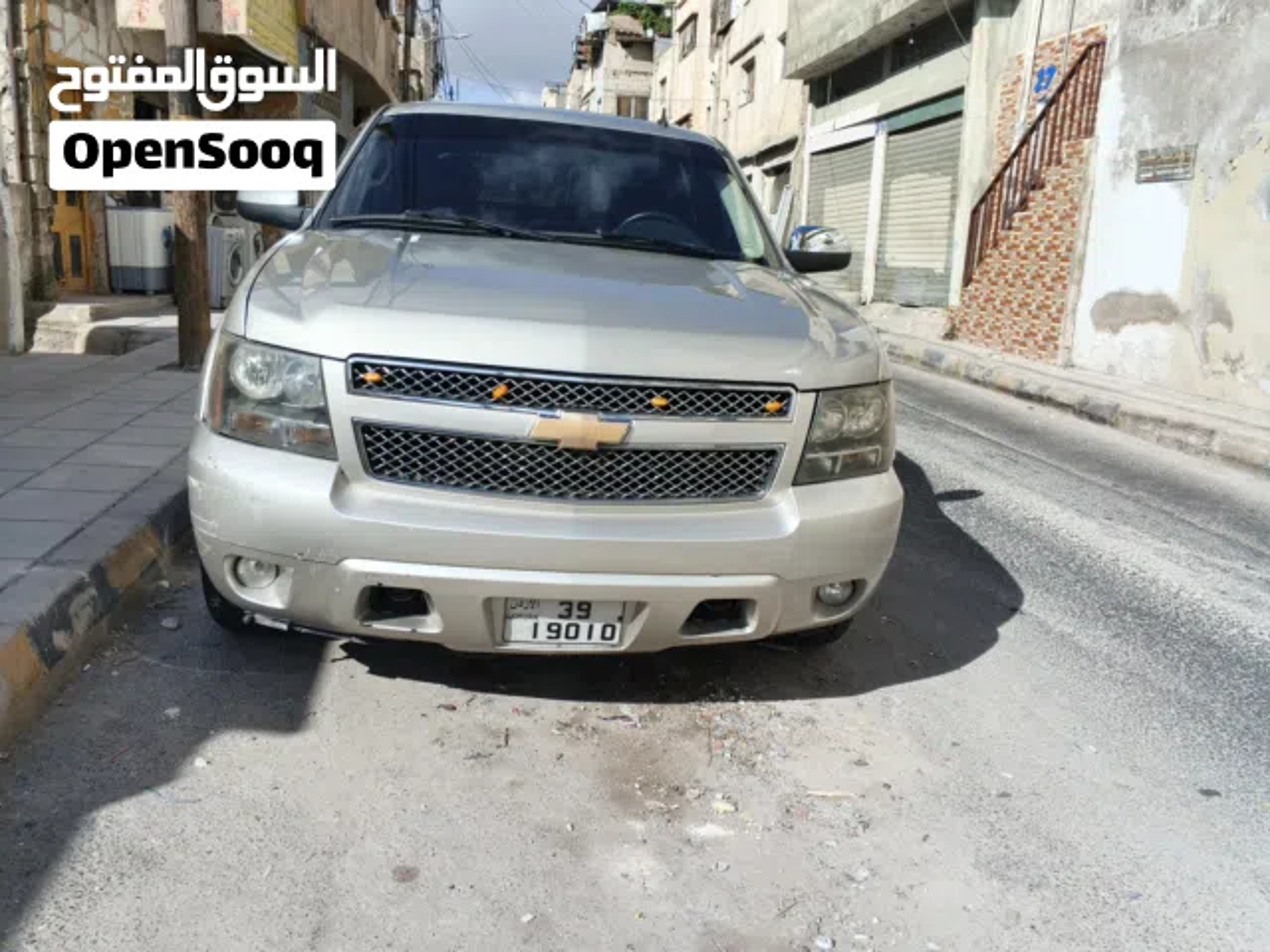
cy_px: 476
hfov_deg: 73.9
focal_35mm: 23
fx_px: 844
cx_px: 635
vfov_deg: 58.9
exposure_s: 1/519
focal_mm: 4.11
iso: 51
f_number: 1.6
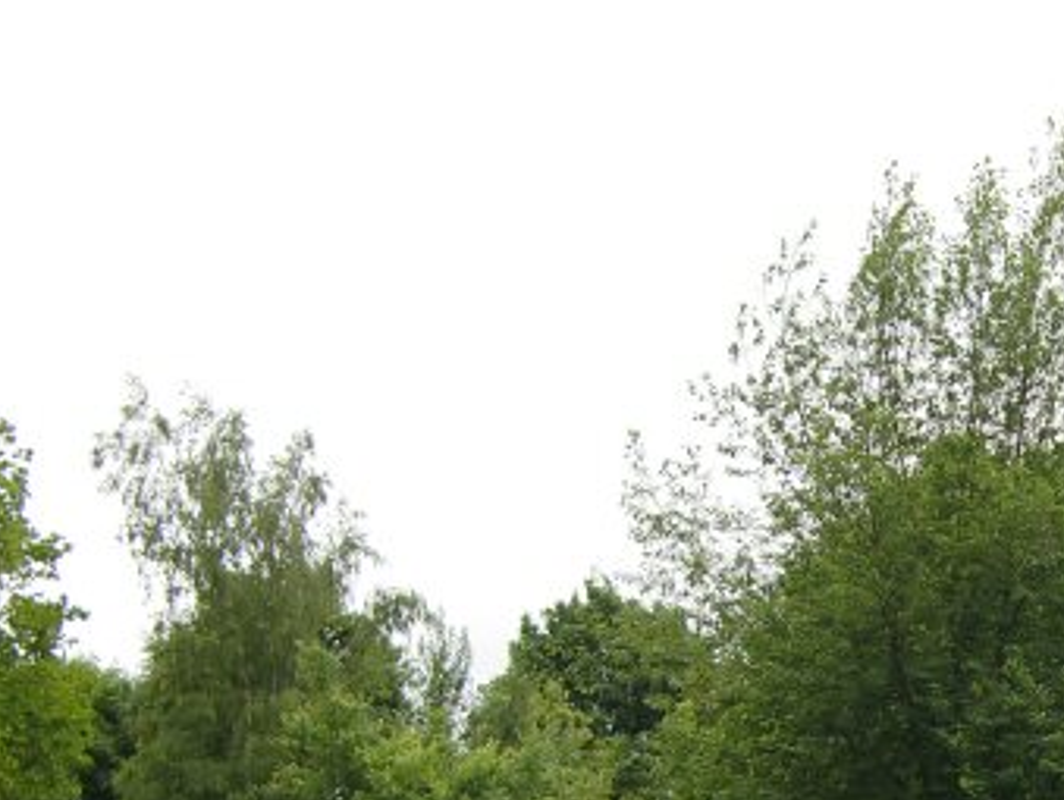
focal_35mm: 66
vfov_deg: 21.5
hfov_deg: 27.9
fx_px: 2031
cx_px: 1023
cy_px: 794
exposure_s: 1/320
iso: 64
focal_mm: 4.9
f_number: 2.6
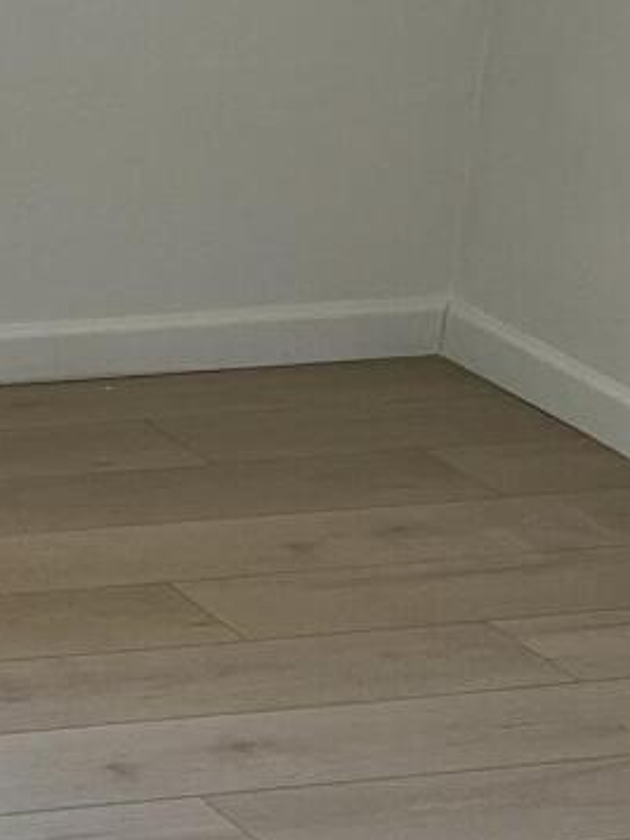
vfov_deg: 13.5
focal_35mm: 146
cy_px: 451
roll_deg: -1.5
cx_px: -540
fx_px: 3543
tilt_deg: -17.9
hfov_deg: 9.6
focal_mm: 5.1
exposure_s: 1/120
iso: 80
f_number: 1.6
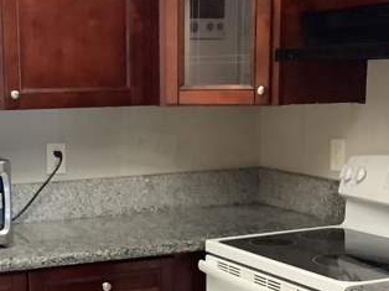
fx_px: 887
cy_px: 219
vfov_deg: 18.5
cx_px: 100
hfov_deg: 24.5
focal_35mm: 79
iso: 320
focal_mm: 3.3
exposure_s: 1/60
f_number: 2.4
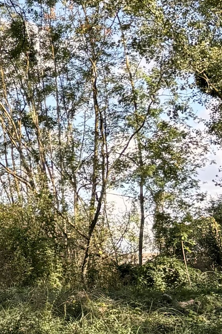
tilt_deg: +6.8
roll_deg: +1.8
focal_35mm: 116
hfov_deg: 11.2
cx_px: -148
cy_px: 137
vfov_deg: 17.6
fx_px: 1073
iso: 50
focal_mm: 5.96
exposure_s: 1/618
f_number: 1.6
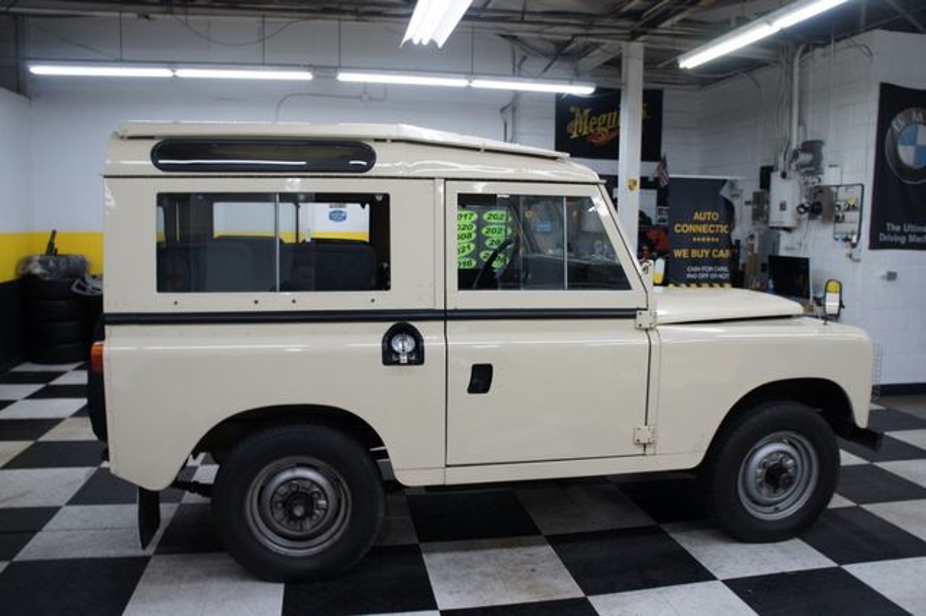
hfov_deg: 67.4
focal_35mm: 27
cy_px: 308
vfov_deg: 47.9
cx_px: 463
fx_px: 694
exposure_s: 1/30
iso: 200
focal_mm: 18
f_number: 4
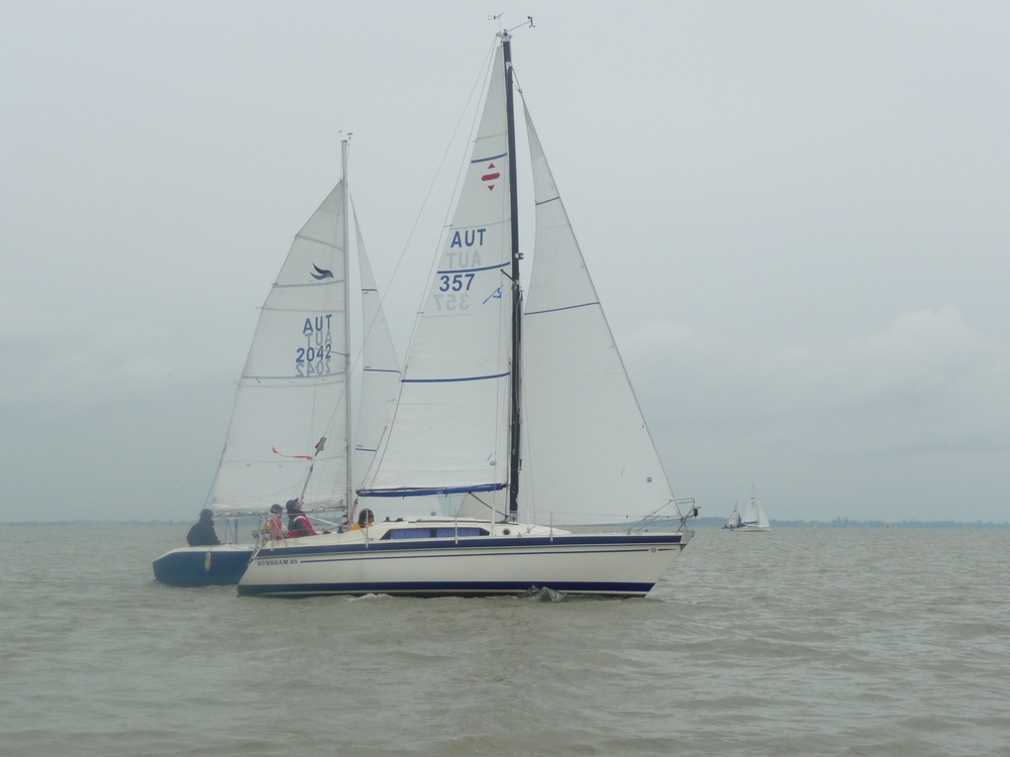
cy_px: 378
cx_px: 505
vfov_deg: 19.9
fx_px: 2159
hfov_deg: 26.3
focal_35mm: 74
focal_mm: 11.3
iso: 160
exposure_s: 1/500
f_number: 4.5
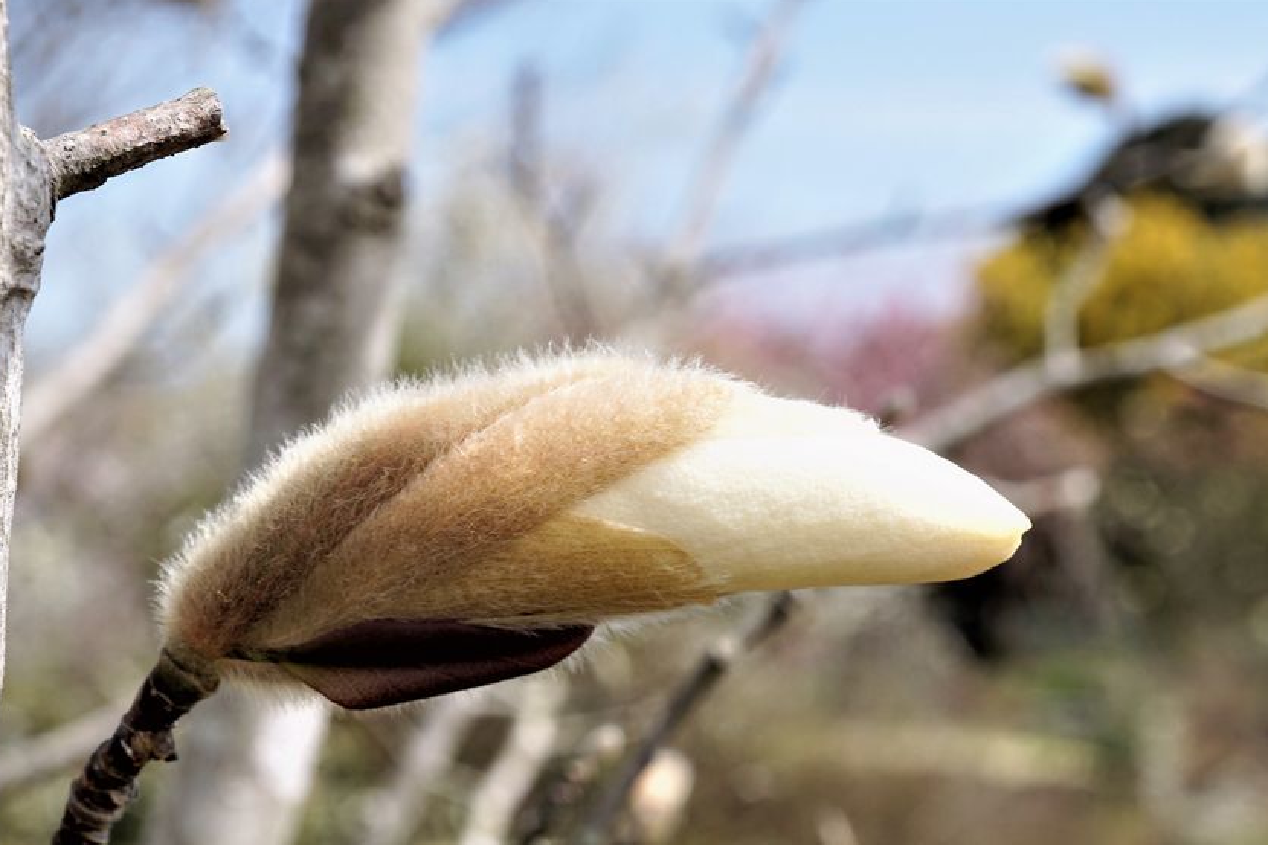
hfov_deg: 30.8
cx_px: 487
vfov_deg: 20.8
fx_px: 2289
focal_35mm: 65
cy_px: 601
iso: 100
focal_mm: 30
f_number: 9
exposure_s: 1/200
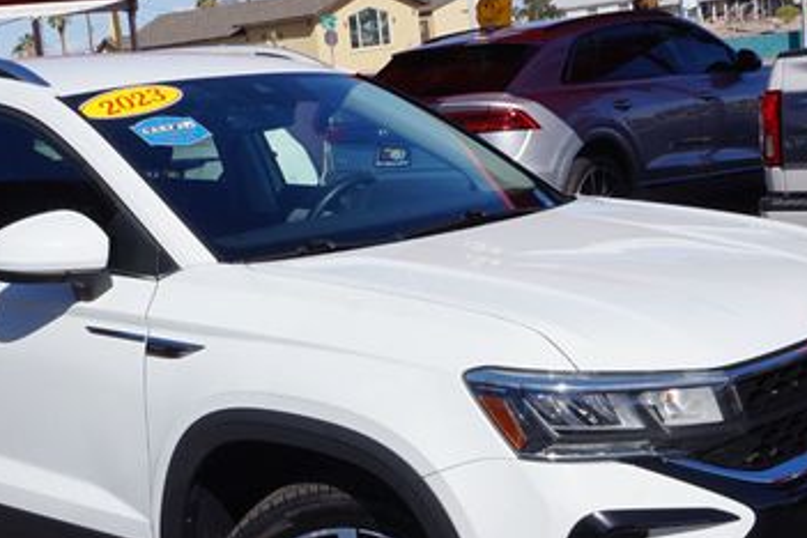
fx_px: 1410
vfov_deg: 21.5
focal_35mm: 63
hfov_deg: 31.7
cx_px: 283
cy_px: 386
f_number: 14
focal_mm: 23
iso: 100
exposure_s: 1/160
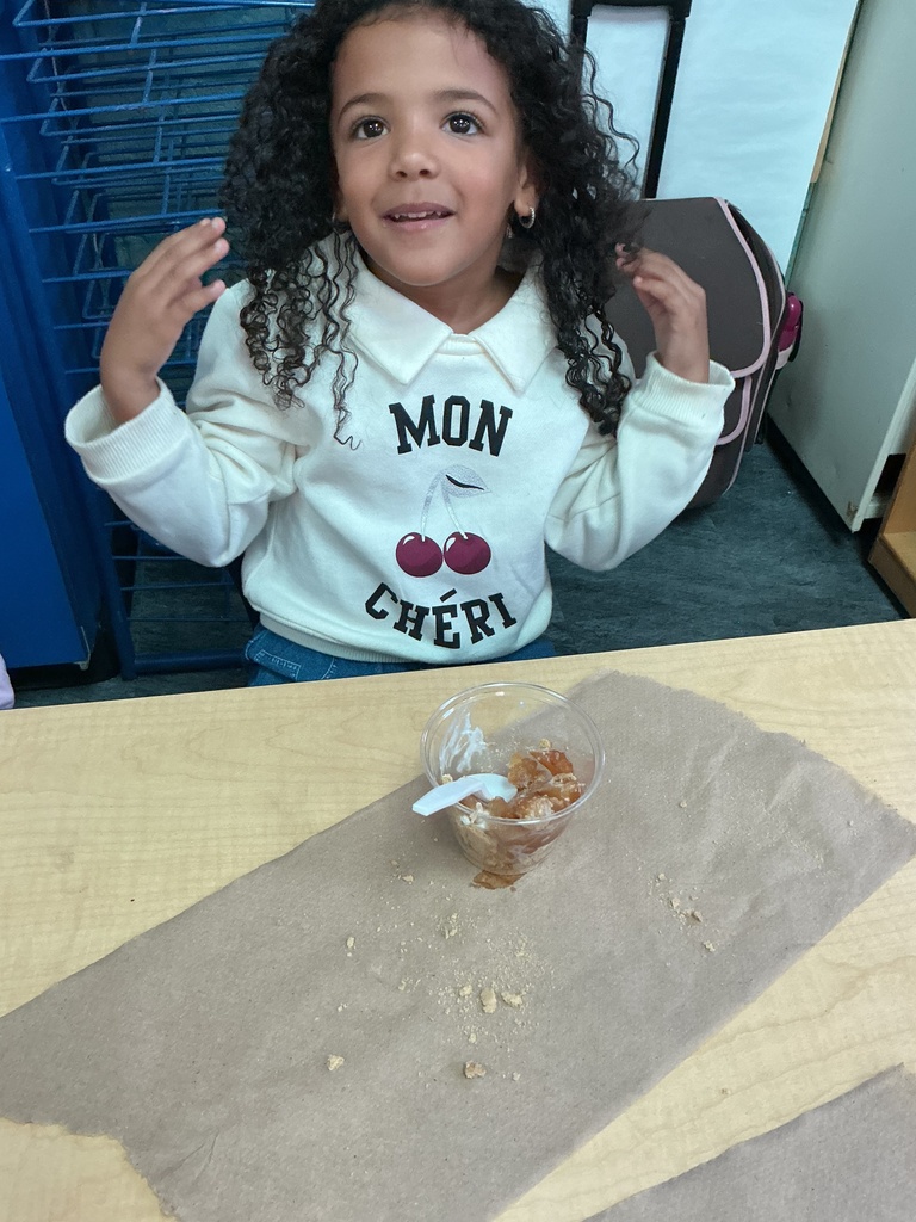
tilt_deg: -40.3
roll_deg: -2.3
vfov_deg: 61.7
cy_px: 611
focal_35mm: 29
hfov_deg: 48.2
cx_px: 458
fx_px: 1023
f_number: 1.8
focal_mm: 3
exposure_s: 1/60
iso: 200
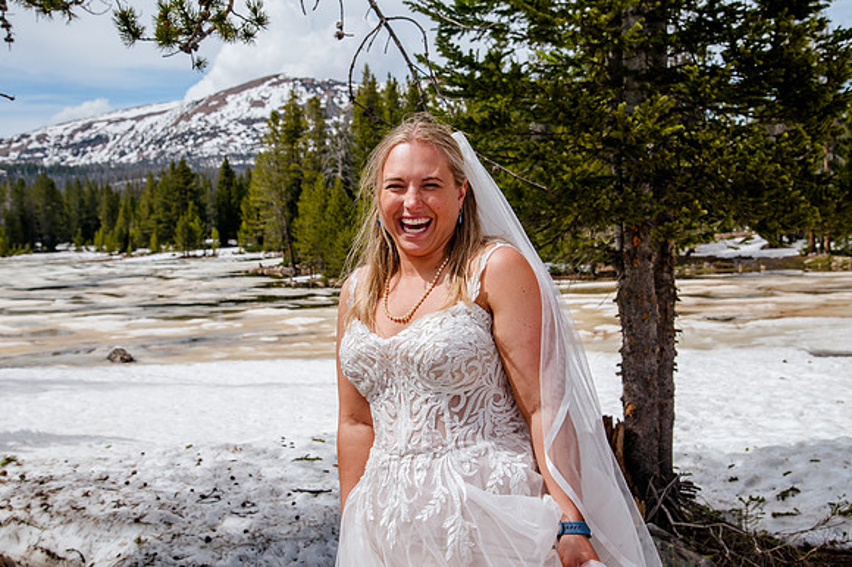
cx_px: 426
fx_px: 1211
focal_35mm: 51
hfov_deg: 38.7
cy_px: 274
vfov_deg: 26.3
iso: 250
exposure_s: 1/250
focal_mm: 48
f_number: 9
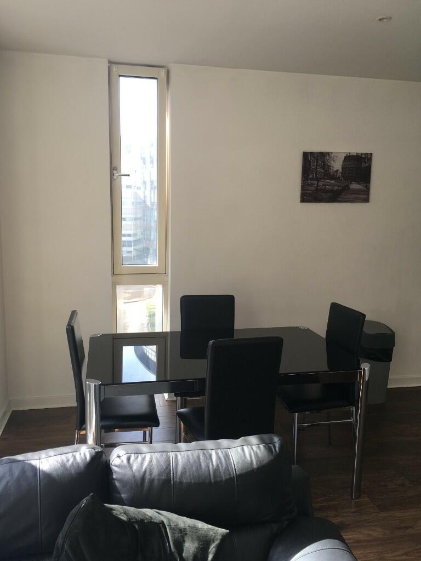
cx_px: 210
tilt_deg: -9.4
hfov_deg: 48.2
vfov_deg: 61.7
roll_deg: -0.5
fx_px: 470
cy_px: 280
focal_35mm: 29
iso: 25
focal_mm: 4.15
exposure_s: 1/103
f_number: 2.2
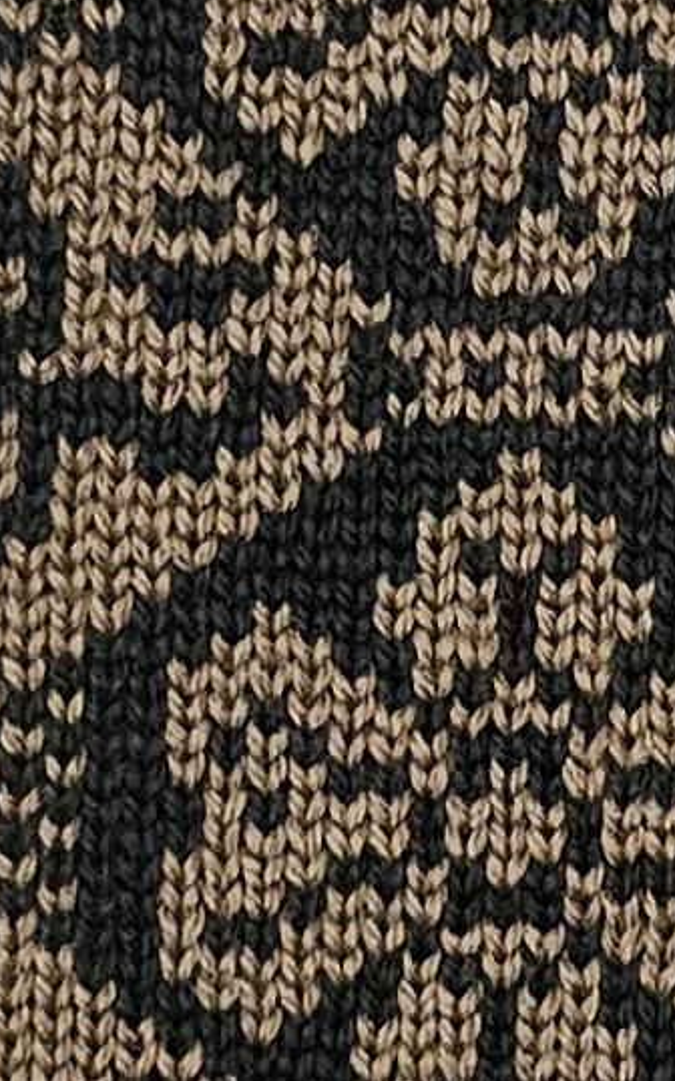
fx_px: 1296
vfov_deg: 41.7
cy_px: 107
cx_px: 454
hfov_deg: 29.0
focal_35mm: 44
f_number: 1.7
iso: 800
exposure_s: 1/101
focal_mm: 6.3
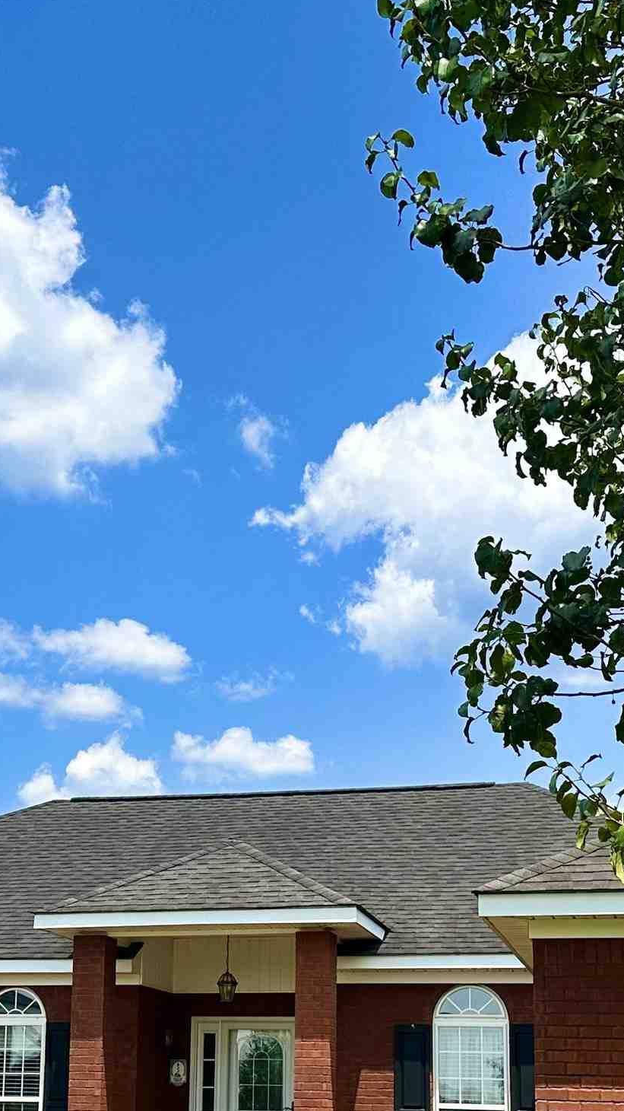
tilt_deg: +8.4
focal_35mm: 55
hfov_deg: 21.7
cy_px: 871
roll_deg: -1.2
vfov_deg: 36.7
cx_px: 192
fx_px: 1618
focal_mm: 6.86
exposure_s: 1/4348
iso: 80
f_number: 1.78
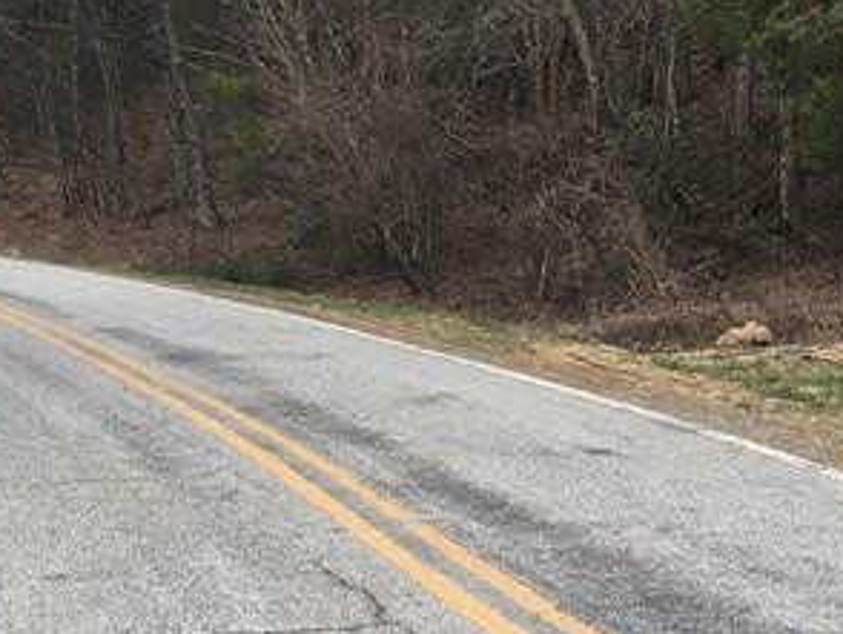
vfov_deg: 14.6
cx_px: 376
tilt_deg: +3.5
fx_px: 2462
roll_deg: -1.0
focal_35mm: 101
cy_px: 112
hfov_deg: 19.4
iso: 25
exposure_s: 1/138
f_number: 2.2
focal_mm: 4.15
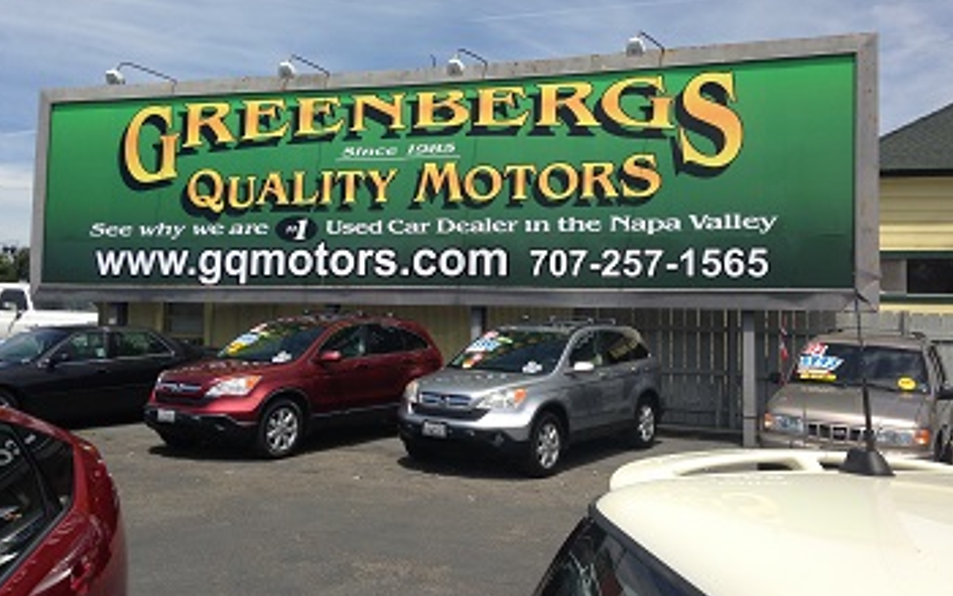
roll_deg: -3.1
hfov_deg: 54.0
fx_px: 935
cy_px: 264
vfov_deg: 35.3
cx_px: 471
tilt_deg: +2.7
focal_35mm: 36
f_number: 2.4
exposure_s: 1/1869
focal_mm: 4.12
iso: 50
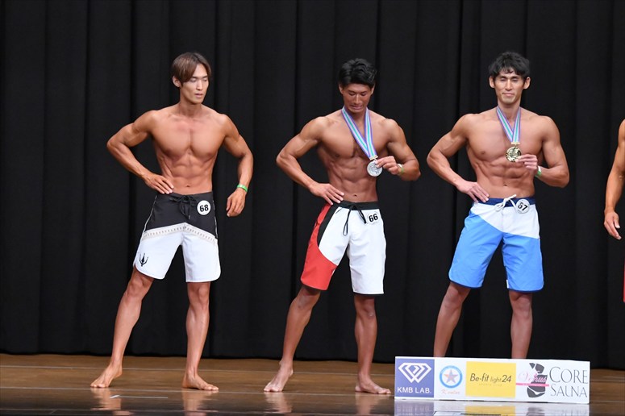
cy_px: 208
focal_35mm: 202
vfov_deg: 6.8
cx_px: 312
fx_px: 3505
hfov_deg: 10.2
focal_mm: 135
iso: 8000
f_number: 5.6
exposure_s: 1/400
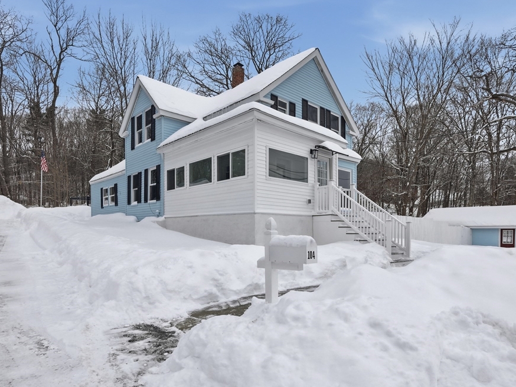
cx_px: 270
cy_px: 192
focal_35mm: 19
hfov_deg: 85.9
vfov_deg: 70.0
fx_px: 277
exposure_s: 1/4000
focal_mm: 11
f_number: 7.1
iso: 400
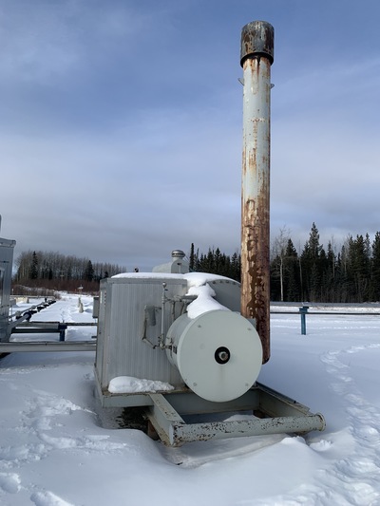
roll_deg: -2.6
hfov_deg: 53.1
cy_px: 253
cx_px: 190
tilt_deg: +7.9
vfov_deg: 67.3
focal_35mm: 26
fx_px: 380
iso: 25
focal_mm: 4.25
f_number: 1.8
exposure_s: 1/2033
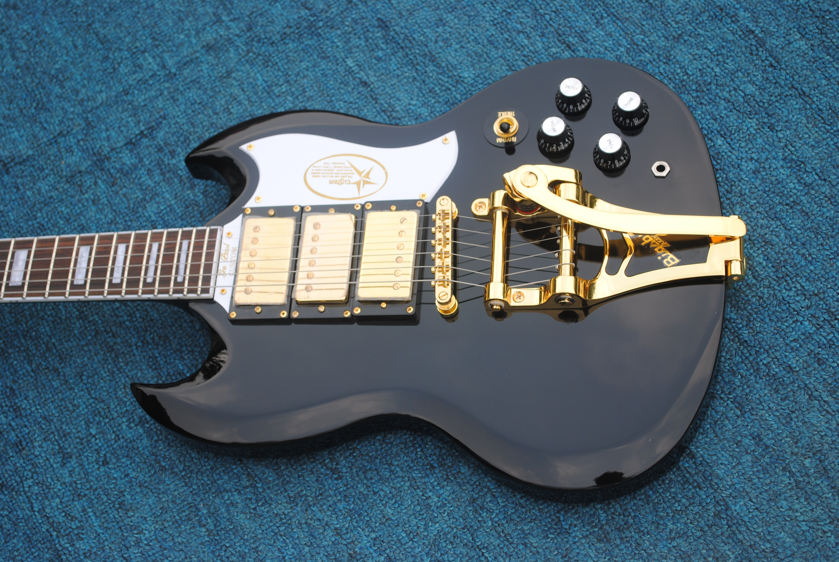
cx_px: 420
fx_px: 1540
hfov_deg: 30.5
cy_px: 281
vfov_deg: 20.7
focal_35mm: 66
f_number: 5.6
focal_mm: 44
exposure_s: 1/125
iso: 100
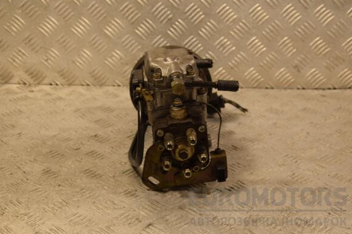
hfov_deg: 29.1
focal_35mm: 70
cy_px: 116
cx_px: 178
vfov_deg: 19.6
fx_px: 679
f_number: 6.3
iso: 800
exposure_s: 1/160
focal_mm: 45
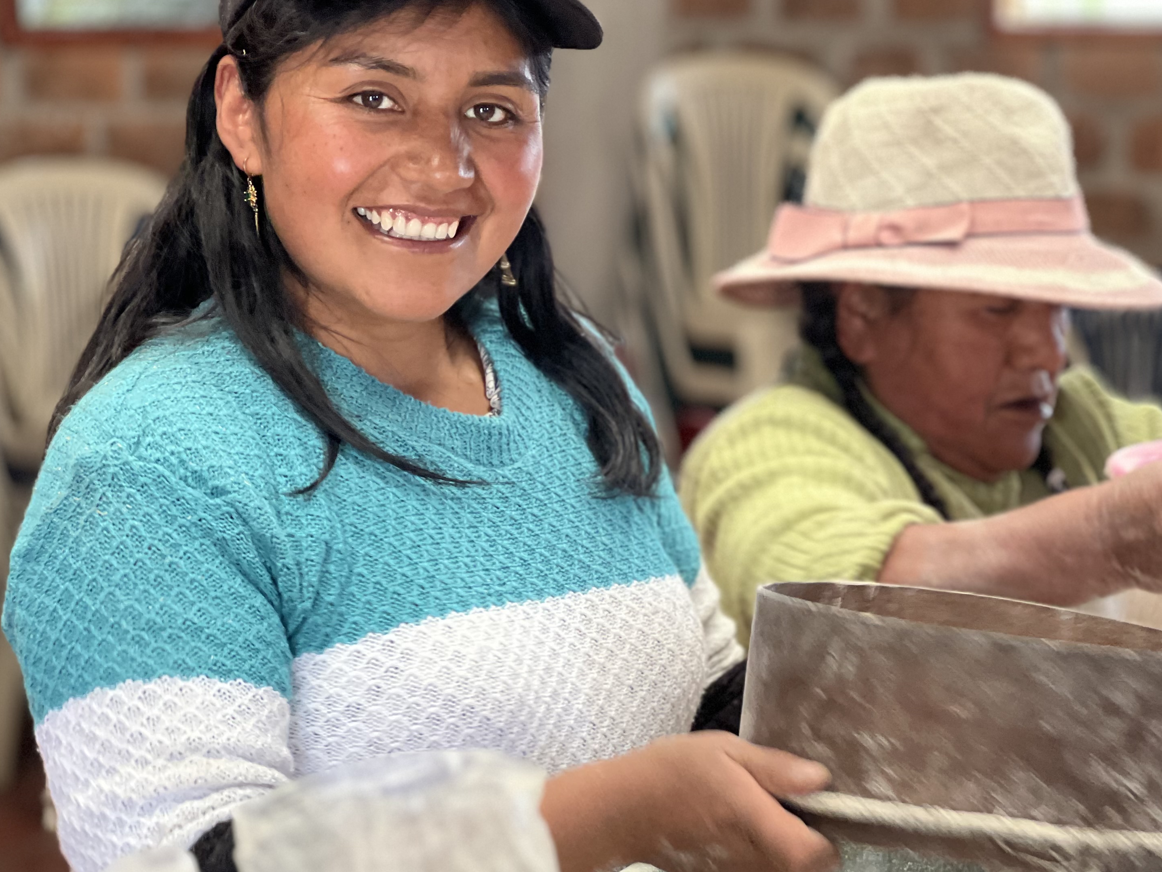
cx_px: 703
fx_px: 3625
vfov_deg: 13.7
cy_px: 385
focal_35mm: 108
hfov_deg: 18.2
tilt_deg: -5.8
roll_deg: +1.1
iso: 250
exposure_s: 1/40
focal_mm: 9
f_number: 2.8
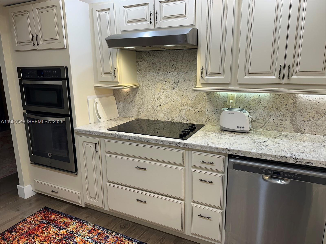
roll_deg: +0.6
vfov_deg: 56.8
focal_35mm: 24
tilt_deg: -12.5
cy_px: 122
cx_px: 163
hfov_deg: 71.6
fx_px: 226
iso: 80
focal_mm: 6.86
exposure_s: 1/120
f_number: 1.78
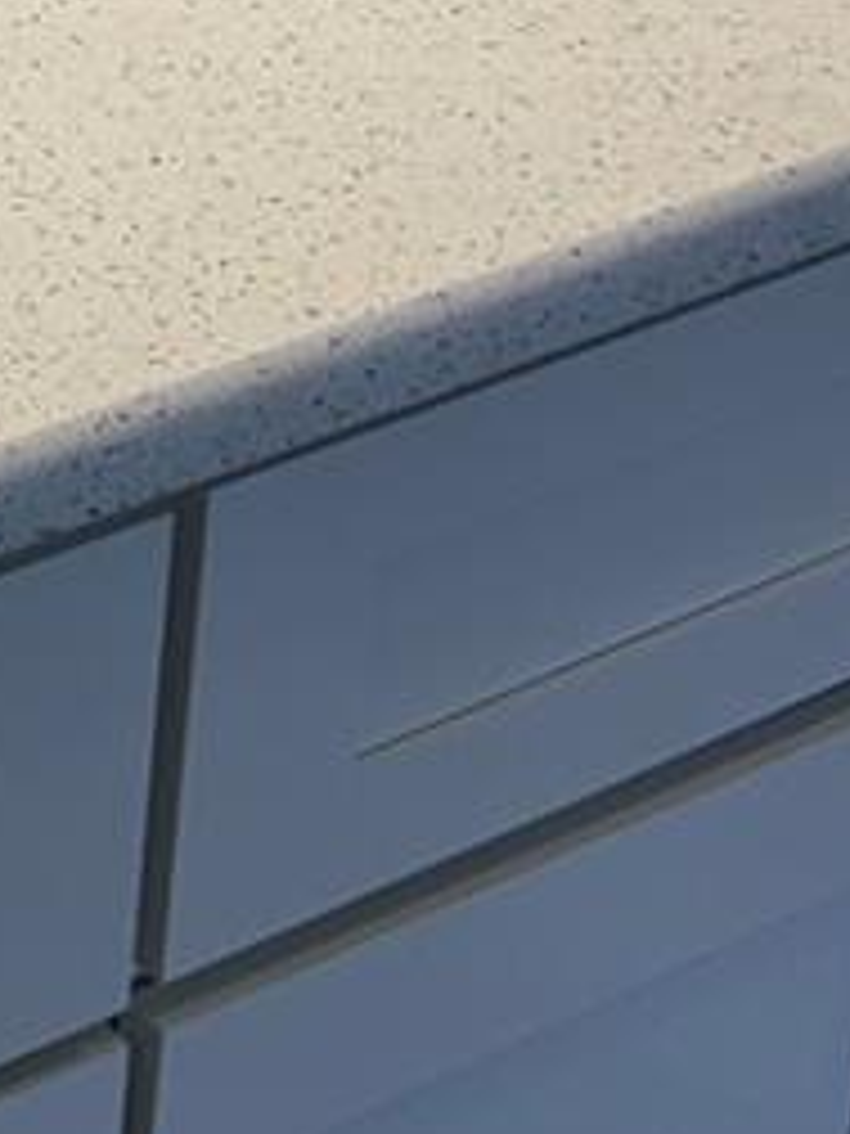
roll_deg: +0.6
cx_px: -886
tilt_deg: -23.3
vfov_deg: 15.4
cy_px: -207
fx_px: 4060
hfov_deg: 10.8
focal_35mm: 124
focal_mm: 5.7
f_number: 1.5
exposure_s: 1/120
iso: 32
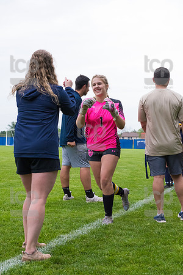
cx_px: 92
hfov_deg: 23.4
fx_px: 442
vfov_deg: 34.5
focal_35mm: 58
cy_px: 138
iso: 3200
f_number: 6.3
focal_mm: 58
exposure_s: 1/1000
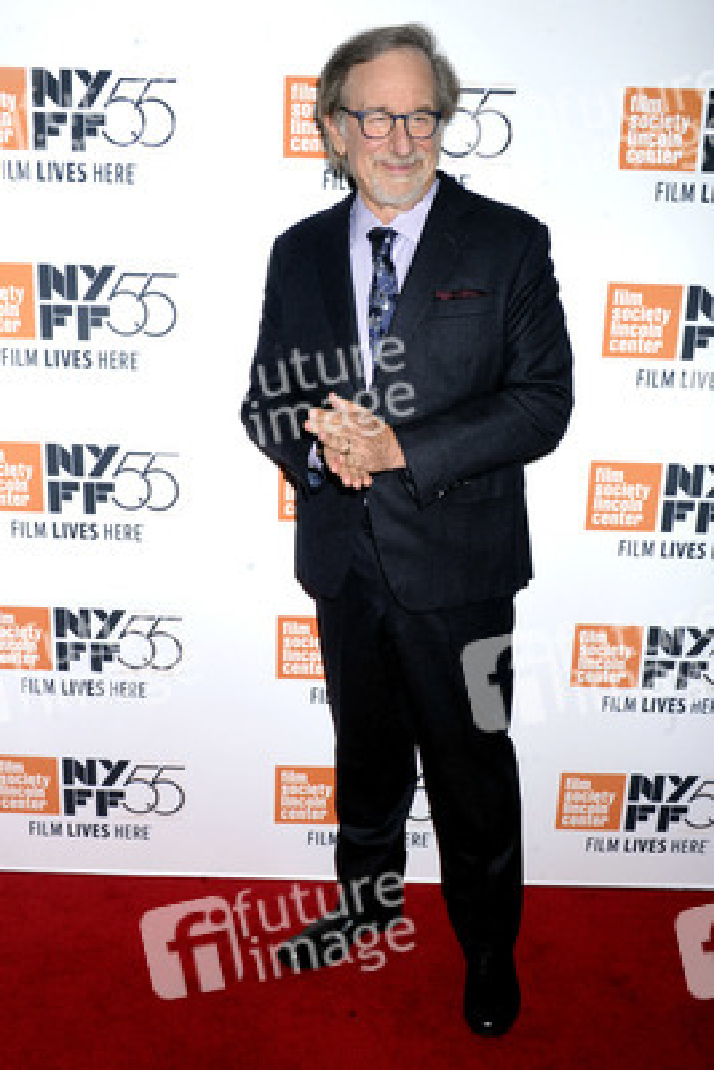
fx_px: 1011
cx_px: 357
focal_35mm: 34
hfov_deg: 38.9
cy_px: 535
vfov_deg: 55.8
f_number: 7.1
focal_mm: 34
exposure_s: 1/250
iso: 800
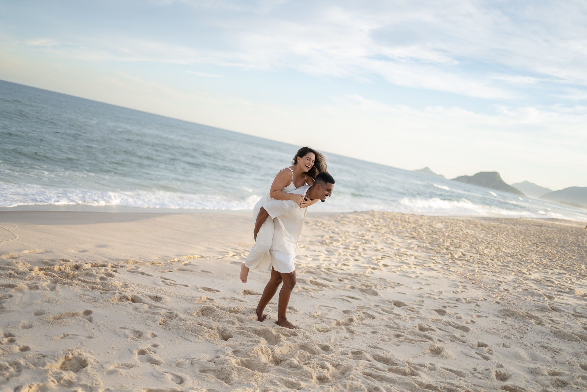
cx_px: 294
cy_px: 196
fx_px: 571
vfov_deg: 37.9
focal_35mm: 35
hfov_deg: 54.4
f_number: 1.4
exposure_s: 1/2000
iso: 64
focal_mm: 35
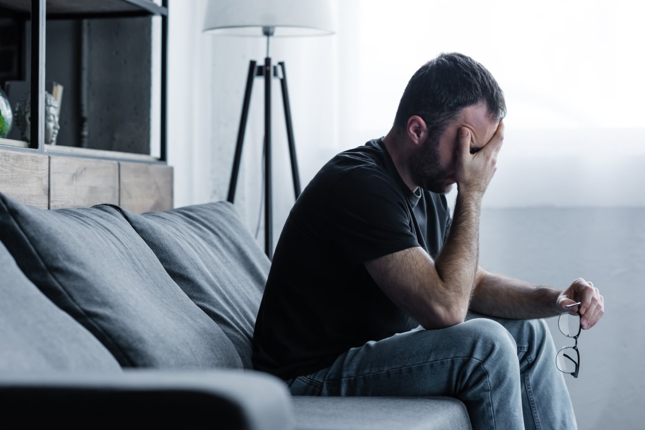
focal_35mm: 85
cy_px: 215
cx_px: 322
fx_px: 1523
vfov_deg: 16.1
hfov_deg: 23.9
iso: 400
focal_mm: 85
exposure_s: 1/160
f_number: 3.5
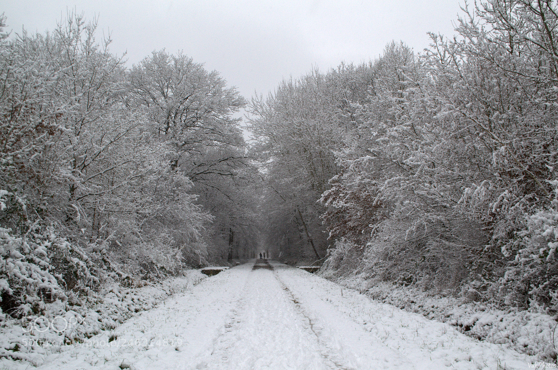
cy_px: 185
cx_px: 279
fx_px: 557
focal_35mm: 36
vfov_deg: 36.8
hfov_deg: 53.2
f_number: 10
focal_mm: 24
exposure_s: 1/200
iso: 400
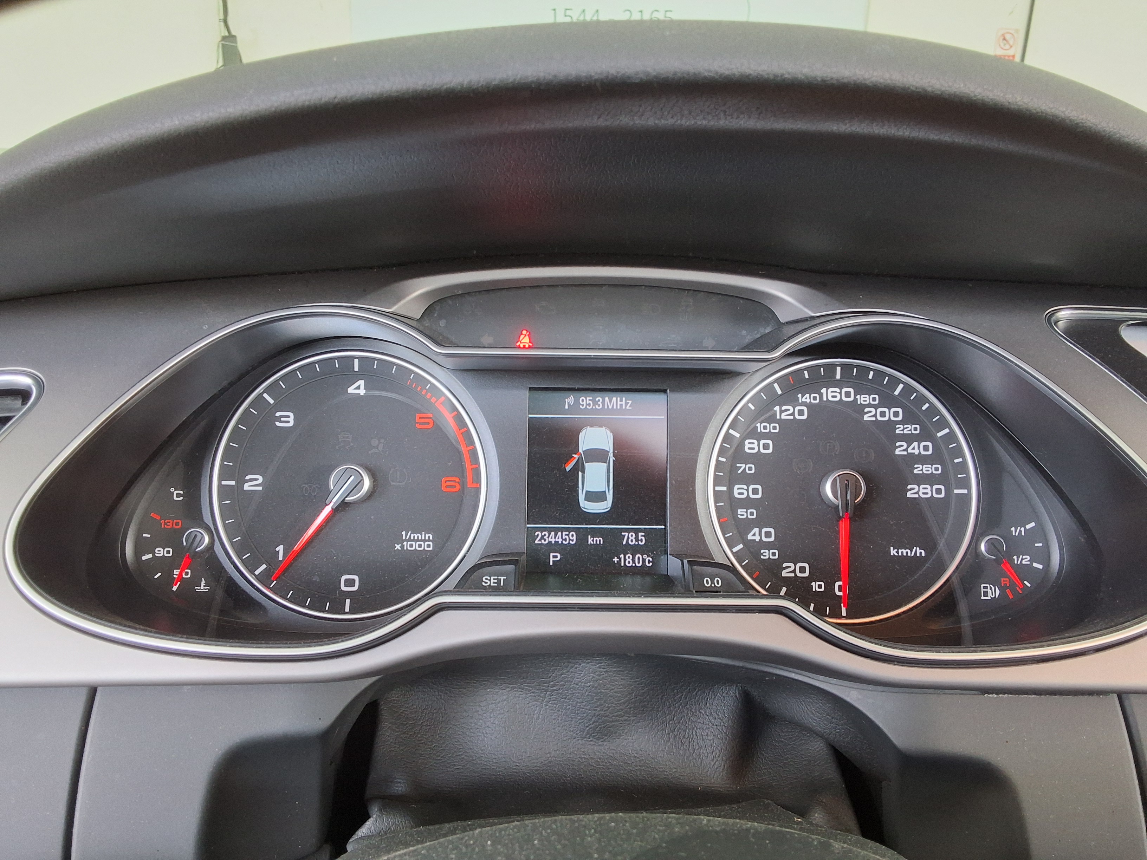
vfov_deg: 49.7
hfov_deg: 63.4
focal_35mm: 28
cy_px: 430
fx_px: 928
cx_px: 574
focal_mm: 2.91
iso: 160
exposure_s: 1/40
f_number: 1.9
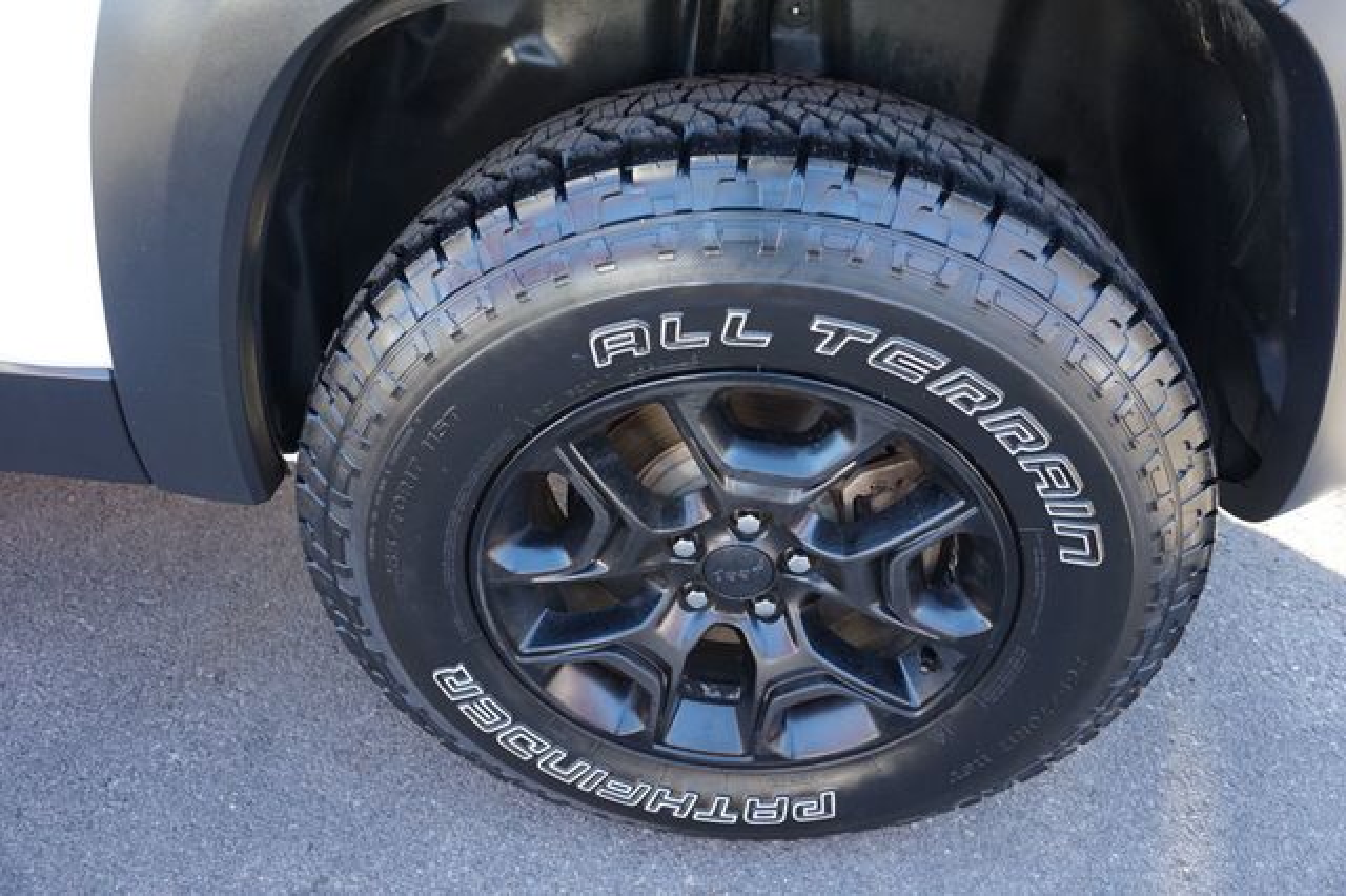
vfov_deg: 53.1
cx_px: 673
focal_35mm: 24
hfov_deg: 73.8
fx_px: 897
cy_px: 448
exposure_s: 1/60
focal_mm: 16
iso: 320
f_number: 4
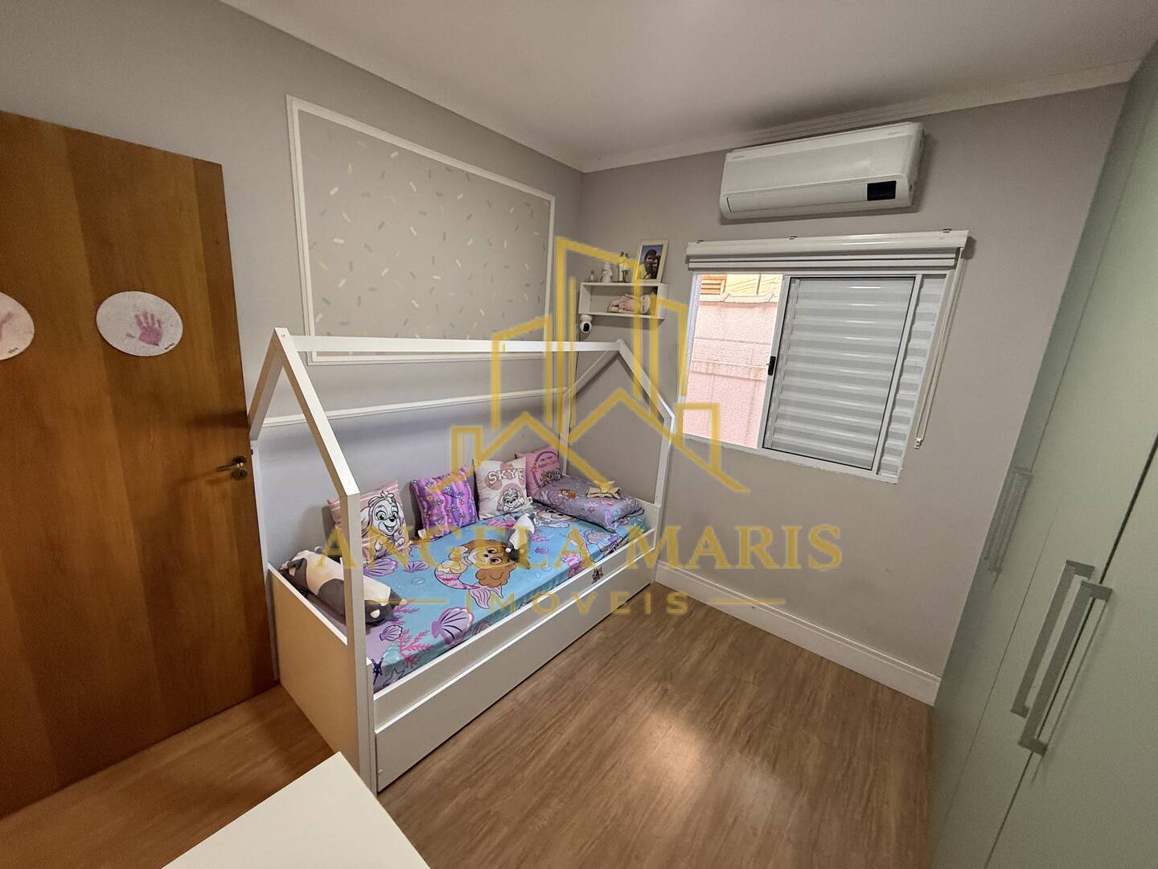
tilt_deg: -11.5
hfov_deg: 102.1
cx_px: 579
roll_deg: -4.2
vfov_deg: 85.7
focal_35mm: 14
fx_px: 468
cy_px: 434
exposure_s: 1/60
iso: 320
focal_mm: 2.22
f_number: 2.2
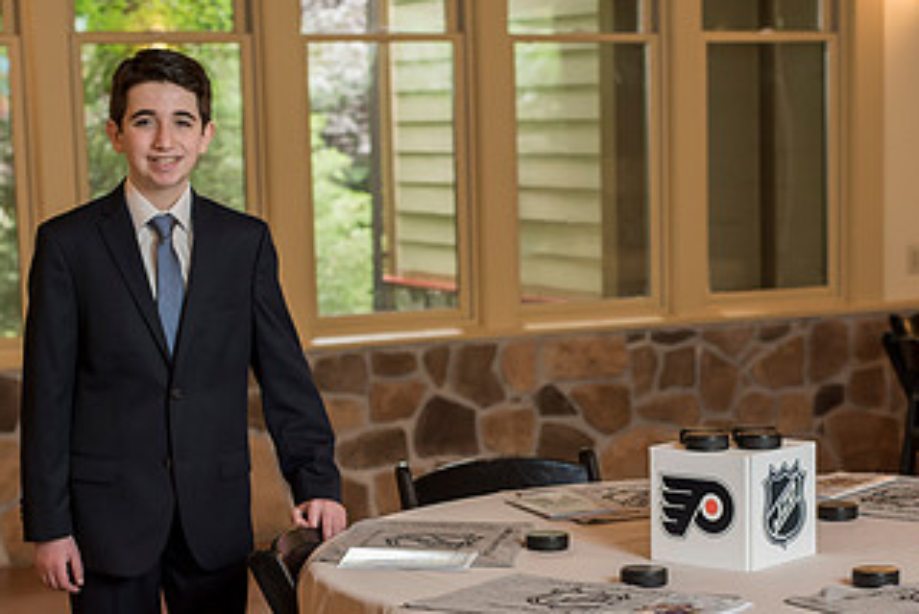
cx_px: 573
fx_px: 2324
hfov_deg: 22.3
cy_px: 503
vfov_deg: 14.9
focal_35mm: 91
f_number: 3.5
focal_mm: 50
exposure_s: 1/80
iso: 1000
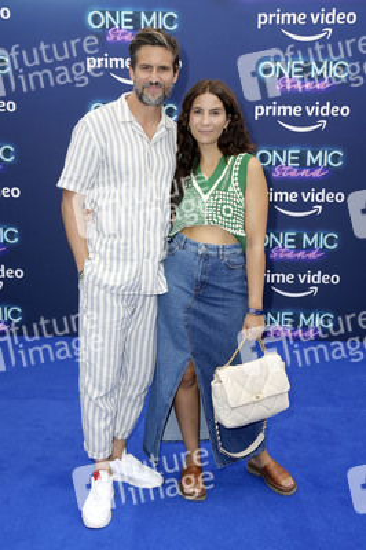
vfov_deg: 46.4
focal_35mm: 42
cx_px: 183
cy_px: 275
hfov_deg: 31.8
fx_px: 642
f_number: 7.1
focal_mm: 42
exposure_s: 1/250
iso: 500
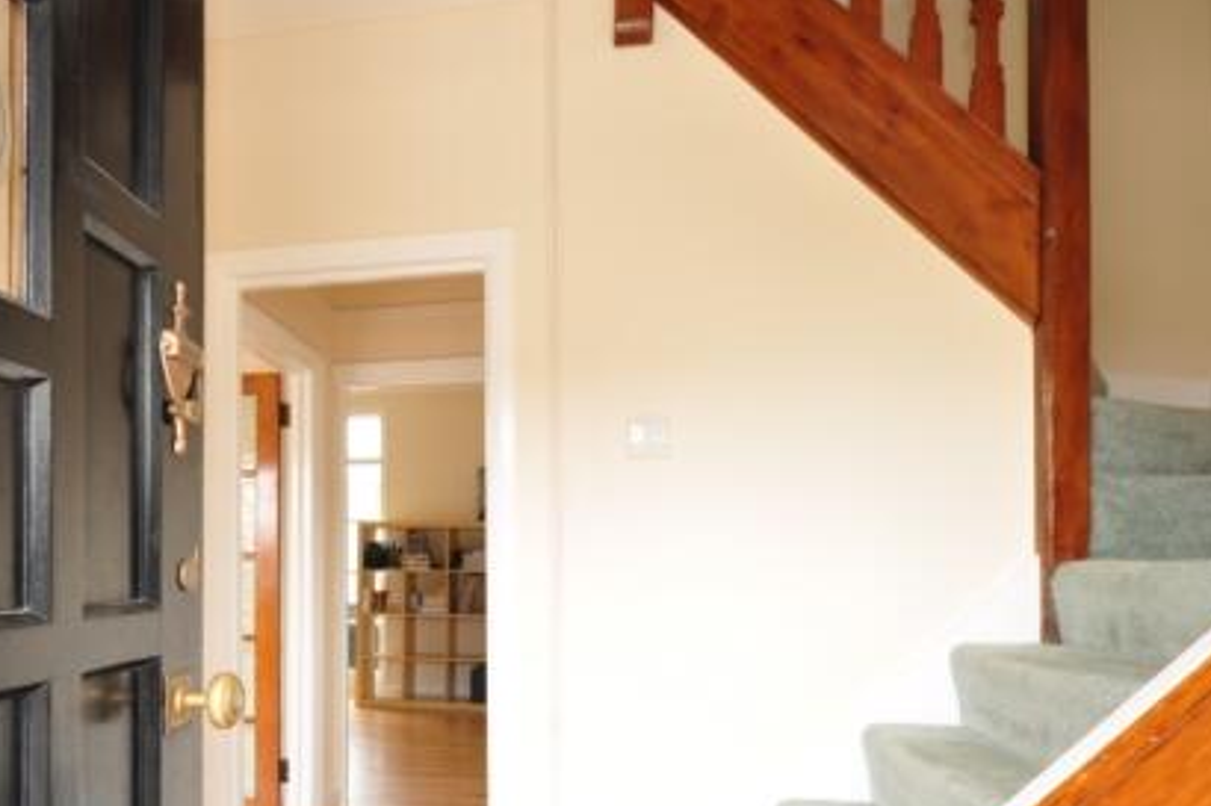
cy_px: 540
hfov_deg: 72.4
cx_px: 449
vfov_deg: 52.0
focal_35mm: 24
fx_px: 807
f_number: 11
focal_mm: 10
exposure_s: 1/1.3
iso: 200
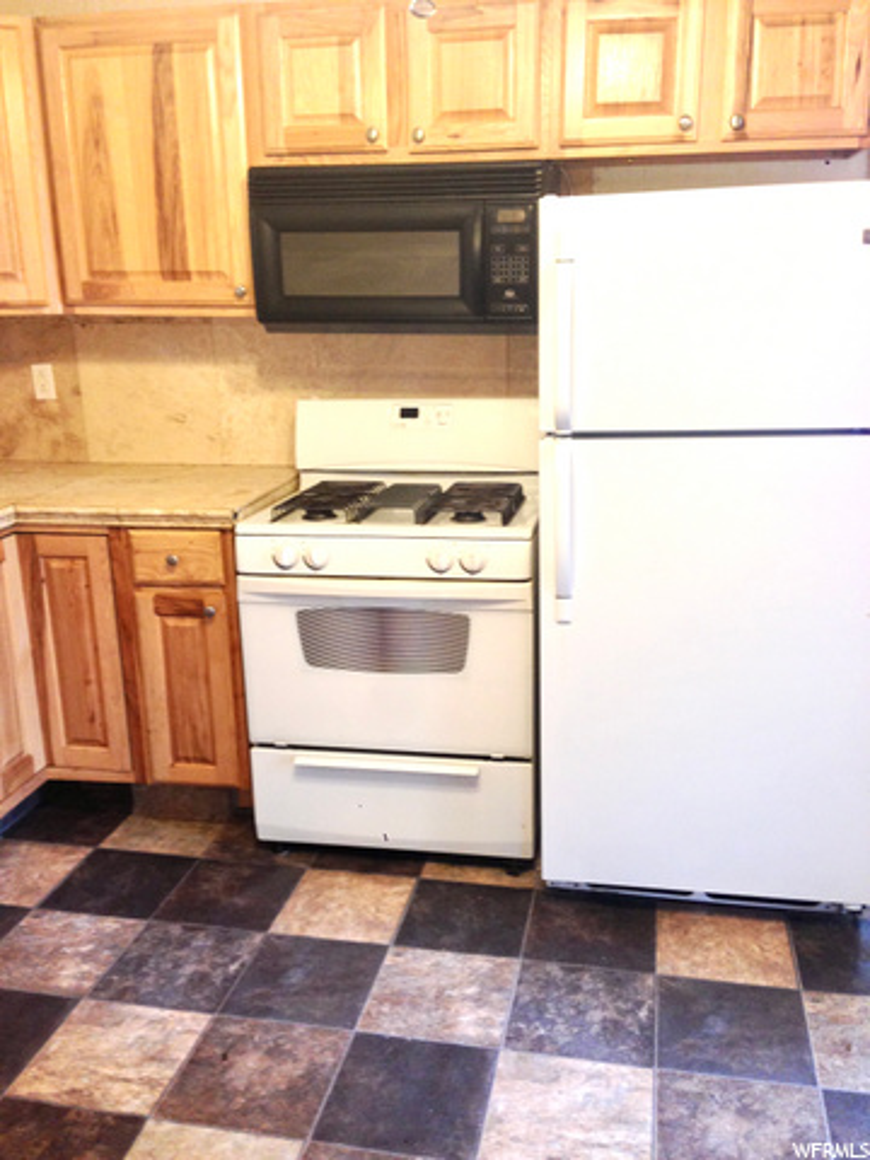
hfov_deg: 42.9
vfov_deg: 55.4
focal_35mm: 33
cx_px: 435
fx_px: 1106
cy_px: 580
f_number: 2.4
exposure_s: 1/20
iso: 100
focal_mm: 4.12
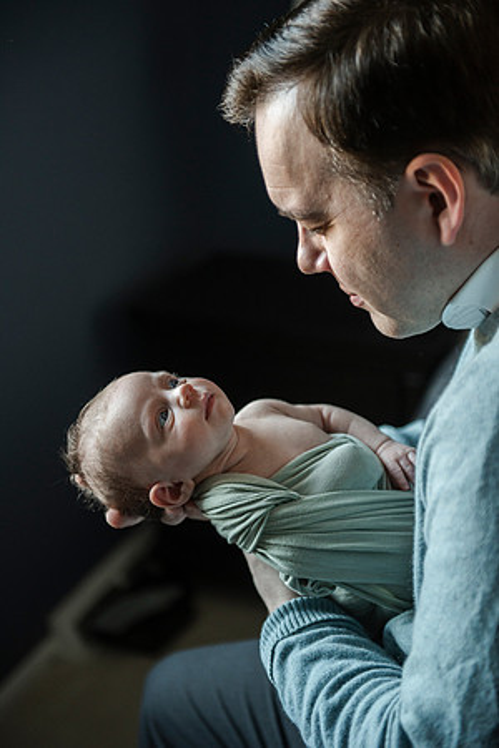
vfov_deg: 32.4
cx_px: 250
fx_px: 1289
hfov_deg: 21.9
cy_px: 374
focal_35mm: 62
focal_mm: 62
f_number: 2.8
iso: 2000
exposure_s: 1/160
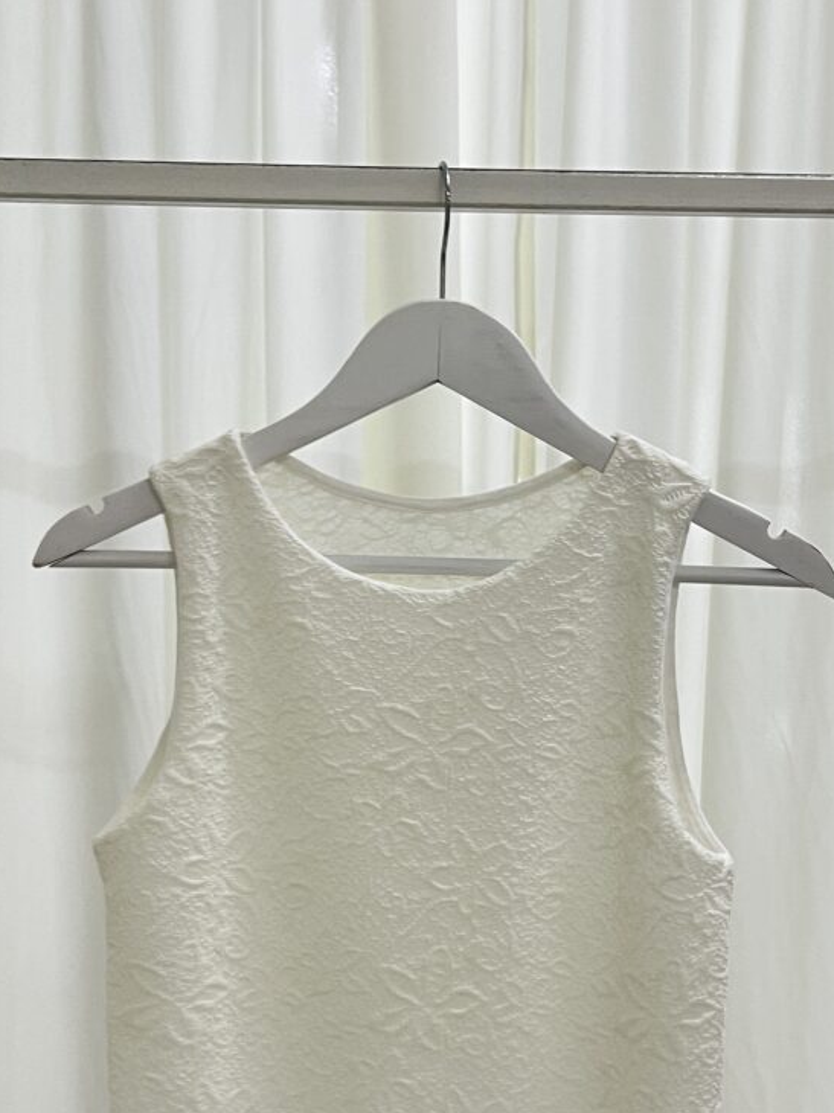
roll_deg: -0.4
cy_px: 727
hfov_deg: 25.6
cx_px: 445
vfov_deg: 33.5
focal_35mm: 57
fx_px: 1832
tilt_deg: -6.4
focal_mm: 5.7
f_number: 1.5
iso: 80
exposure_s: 1/50
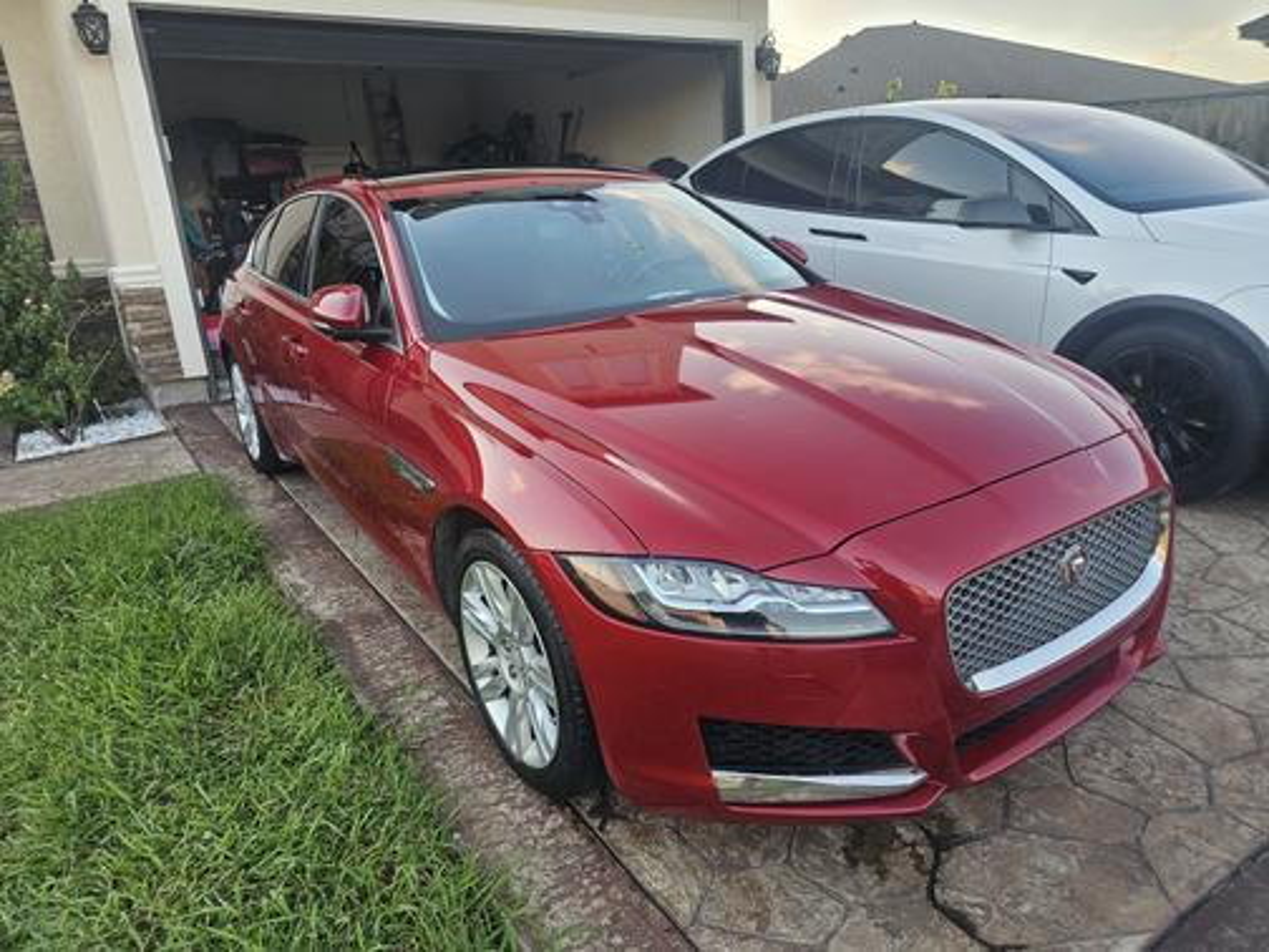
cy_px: 476
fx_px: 843
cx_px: 634
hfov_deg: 73.9
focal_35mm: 23
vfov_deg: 58.9
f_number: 1.7
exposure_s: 1/180
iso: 80
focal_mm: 6.3
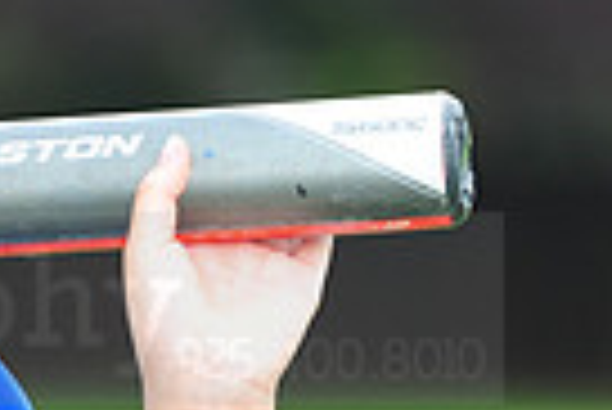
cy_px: 270
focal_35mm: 852
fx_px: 14499
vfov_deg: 1.6
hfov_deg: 2.4
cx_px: -369
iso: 400
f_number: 5
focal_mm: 200
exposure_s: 1/400
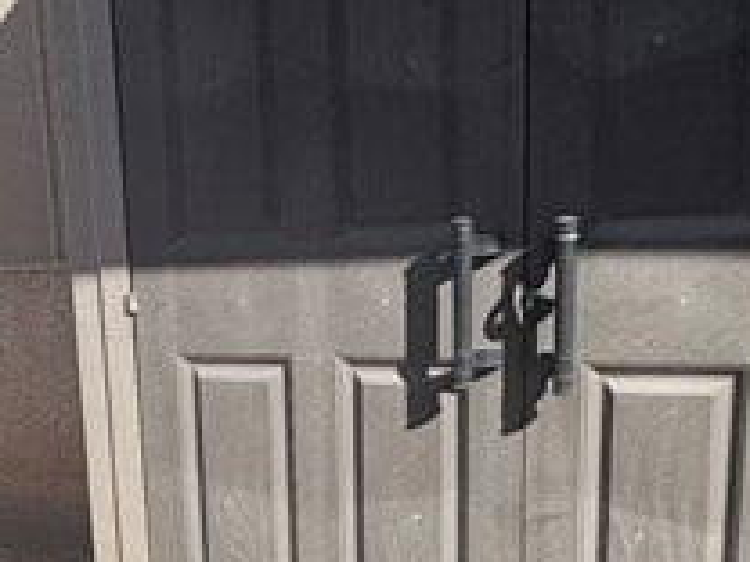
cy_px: 630
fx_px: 1495
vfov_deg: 20.3
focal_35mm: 69
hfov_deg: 26.6
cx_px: -11
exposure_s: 1/4132
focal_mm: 2.22
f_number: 2.2
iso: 50
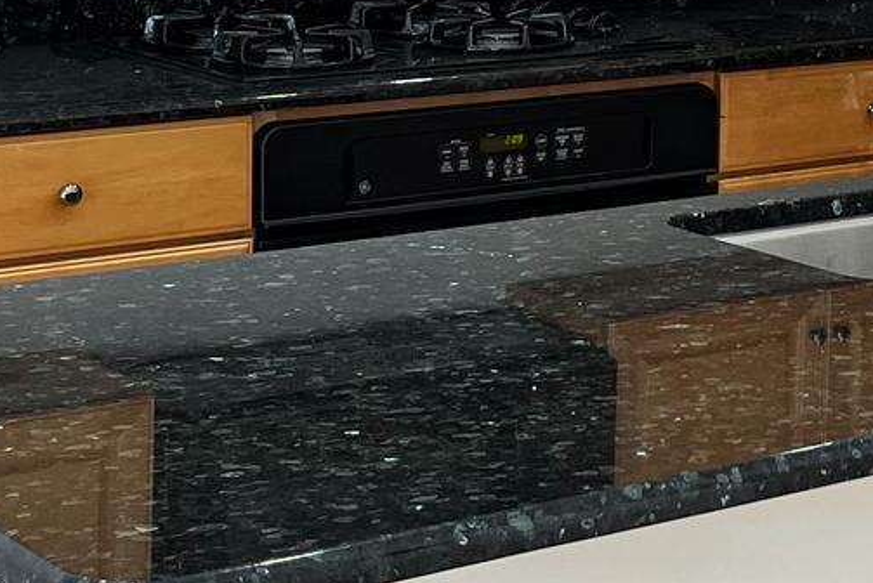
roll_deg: -1.2
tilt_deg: -3.4
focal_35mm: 110
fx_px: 2669
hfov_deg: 17.5
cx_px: 1102
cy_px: -137
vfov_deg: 12.2
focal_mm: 5.1
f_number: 1.6
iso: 100
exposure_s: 1/120
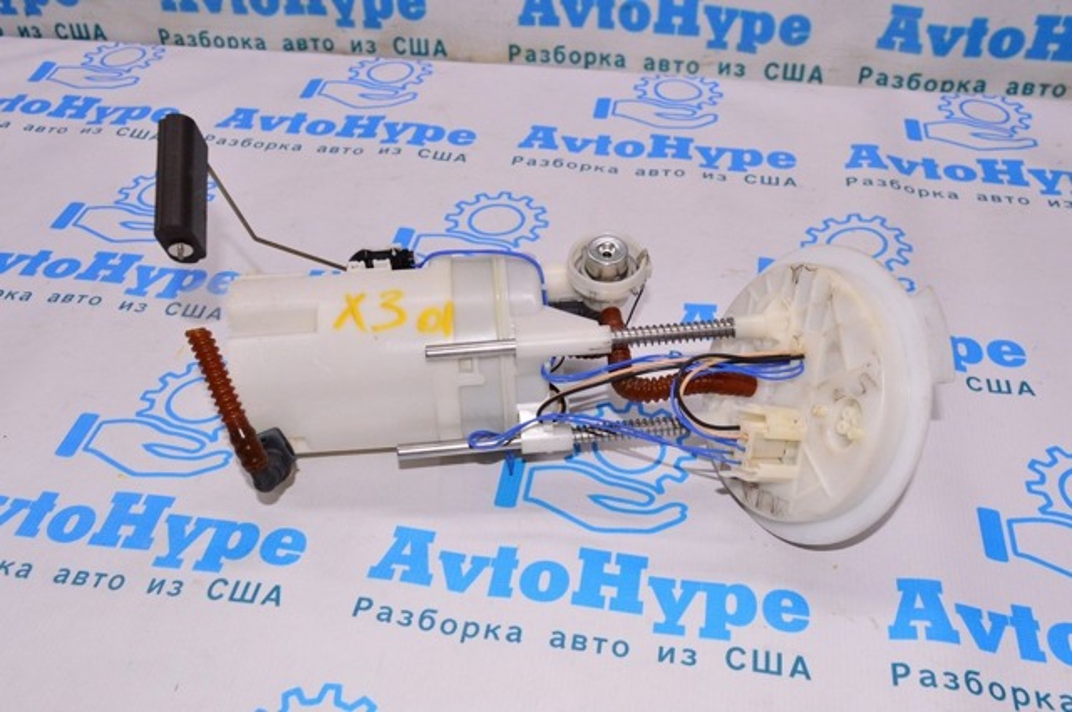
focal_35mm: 36
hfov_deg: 53.2
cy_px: 356
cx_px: 536
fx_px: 1071
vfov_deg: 36.8
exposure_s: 1/200
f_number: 8
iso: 1600
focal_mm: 24
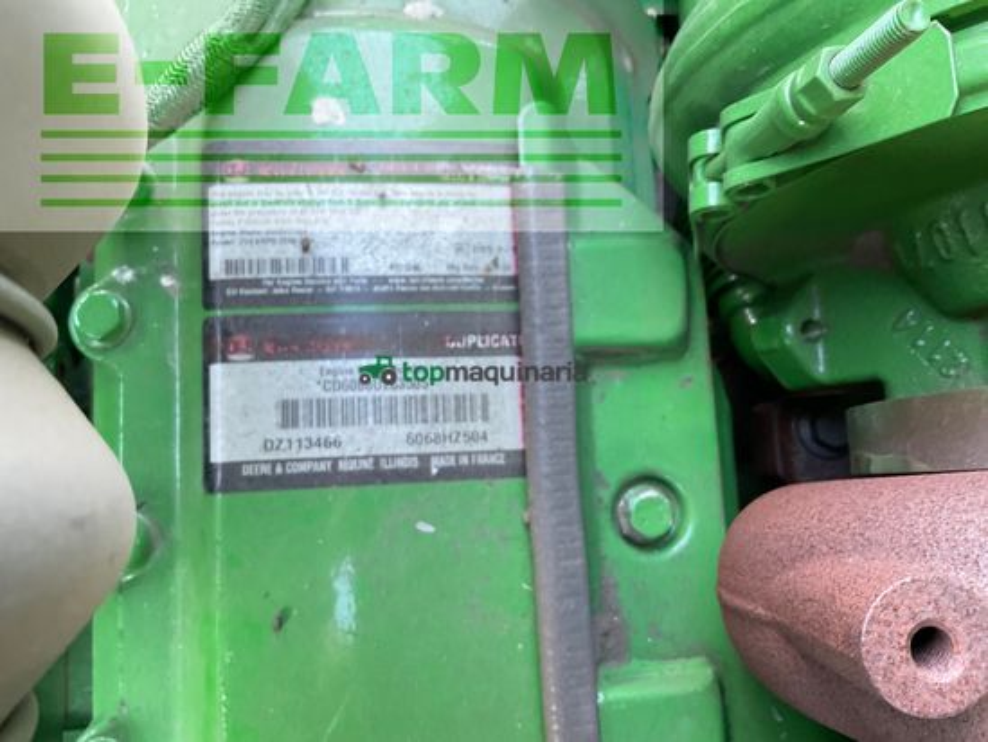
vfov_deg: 48.2
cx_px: 494
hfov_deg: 61.6
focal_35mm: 29
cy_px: 371
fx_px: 828
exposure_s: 1/60
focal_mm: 3
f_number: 1.8
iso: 125
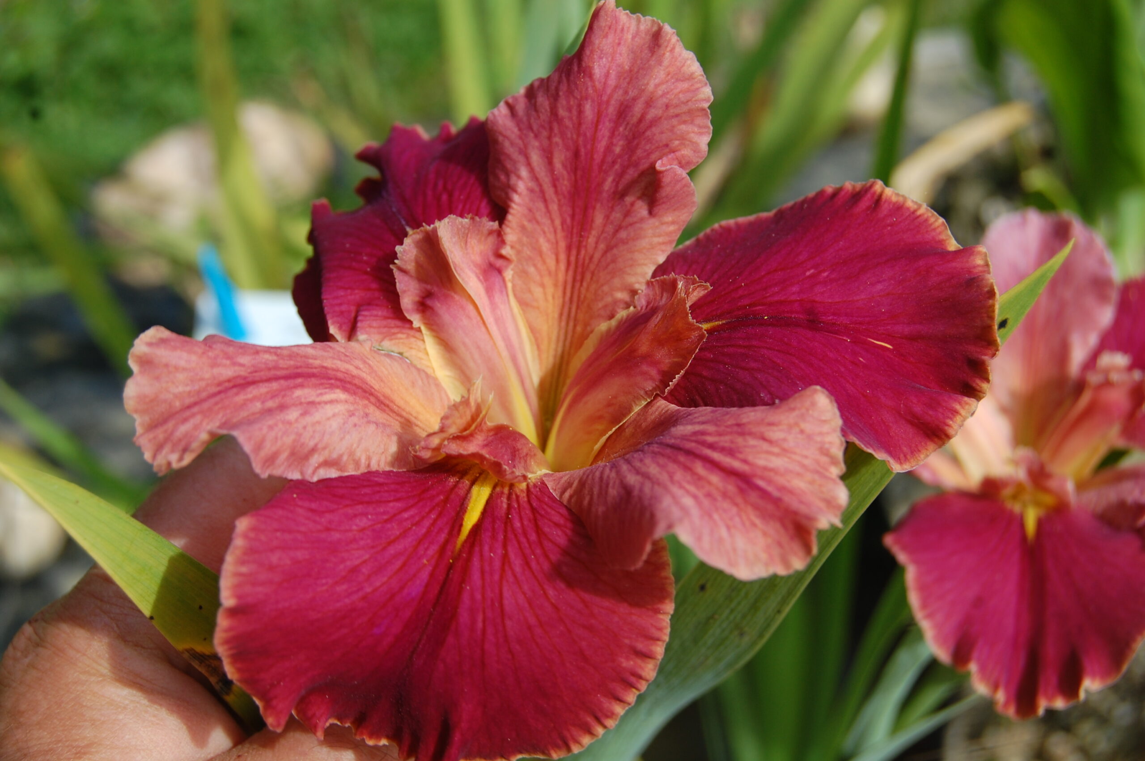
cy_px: 380
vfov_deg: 23.7
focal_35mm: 57
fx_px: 1811
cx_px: 572
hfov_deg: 35.1
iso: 200
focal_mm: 38
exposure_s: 1/250
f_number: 8
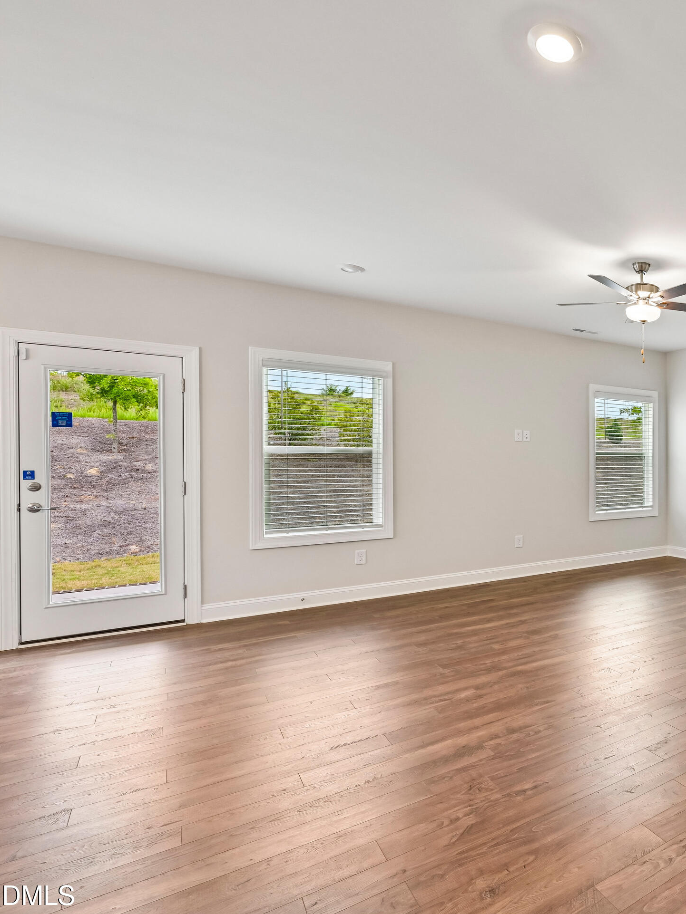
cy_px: 464
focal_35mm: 21
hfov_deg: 49.3
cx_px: 713
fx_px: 555
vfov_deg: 79.0
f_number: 8
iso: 360
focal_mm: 14
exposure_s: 1/40
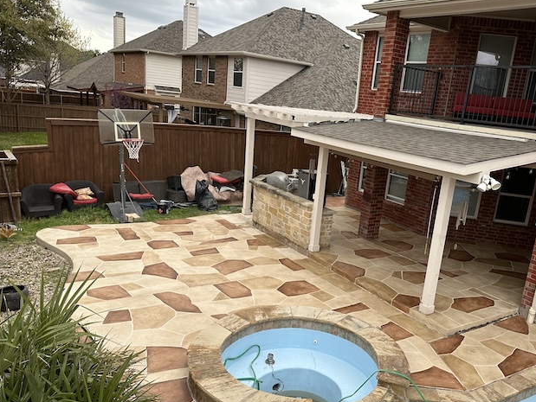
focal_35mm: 31
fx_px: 480
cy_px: 234
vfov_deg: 45.3
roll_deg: -6.6
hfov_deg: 57.8
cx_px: 327
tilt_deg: -14.2
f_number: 1.78
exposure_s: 1/370
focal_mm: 6.86
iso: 80
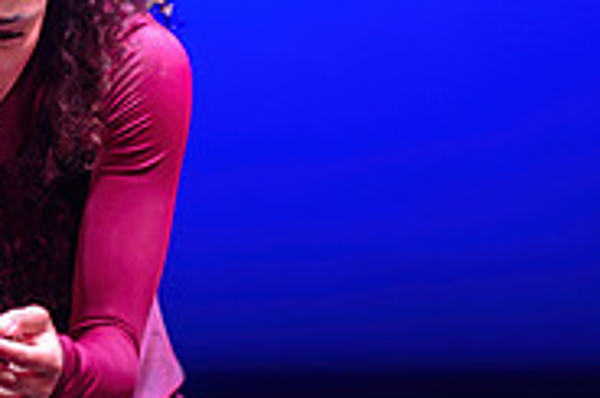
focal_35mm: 348
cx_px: -225
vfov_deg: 3.9
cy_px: 212
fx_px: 5790
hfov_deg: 5.9
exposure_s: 1/250
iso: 1250
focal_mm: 105
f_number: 1.4
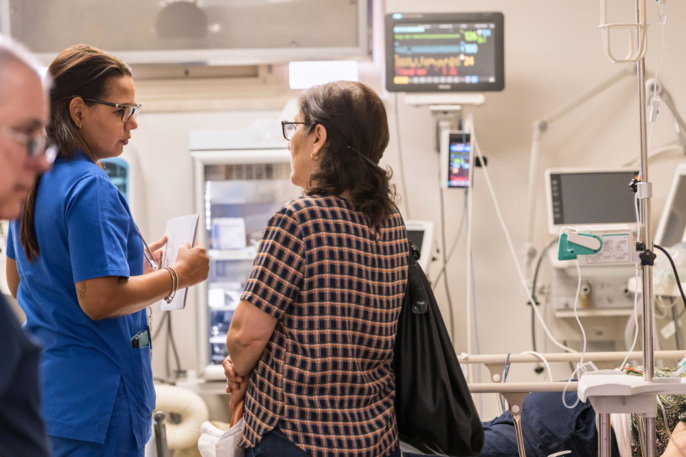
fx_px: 2210
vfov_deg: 11.8
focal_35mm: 116
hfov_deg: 17.6
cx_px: 343
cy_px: 228
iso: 3200
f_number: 4
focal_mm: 116
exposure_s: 1/400
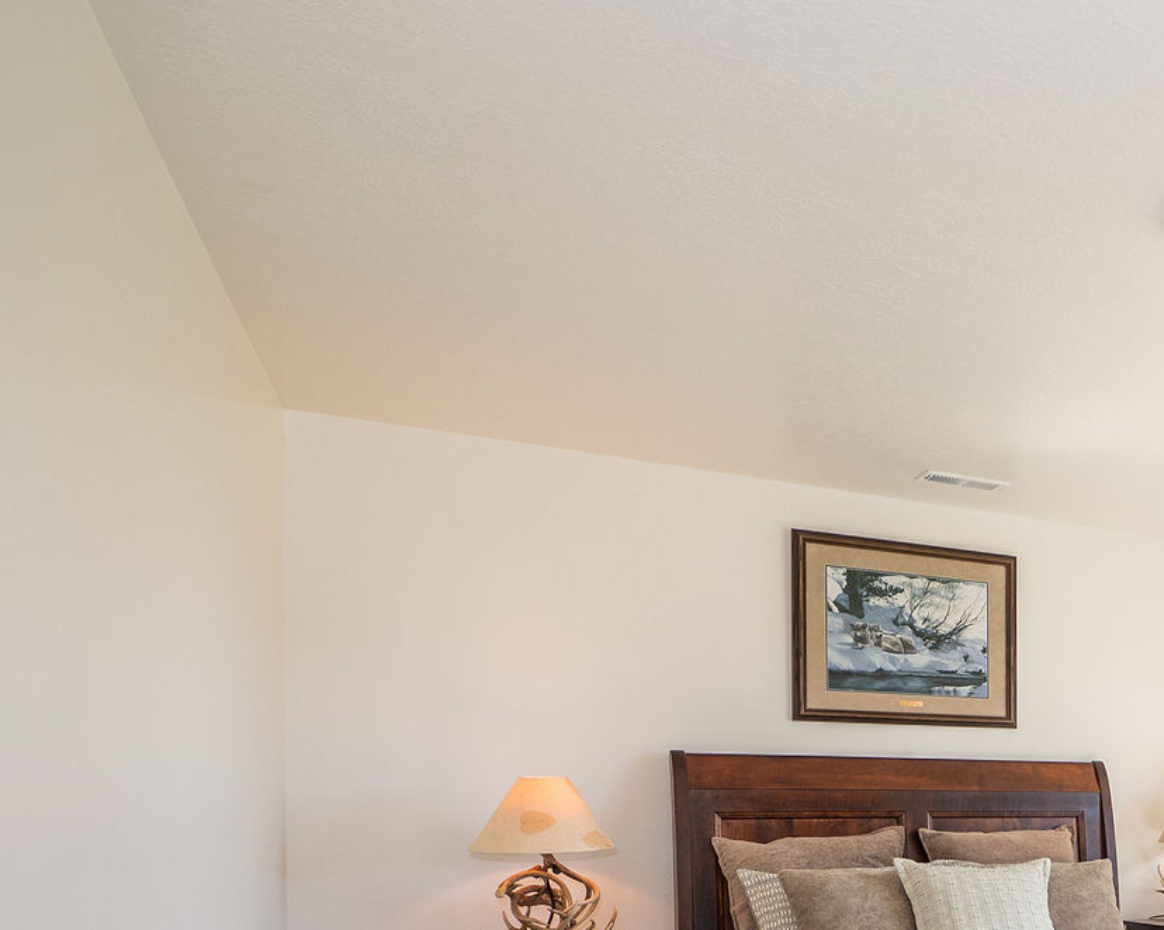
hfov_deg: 41.9
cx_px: 1305
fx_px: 1137
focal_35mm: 33
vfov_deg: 41.2
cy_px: 830
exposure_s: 1/160
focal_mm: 14
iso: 320
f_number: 5
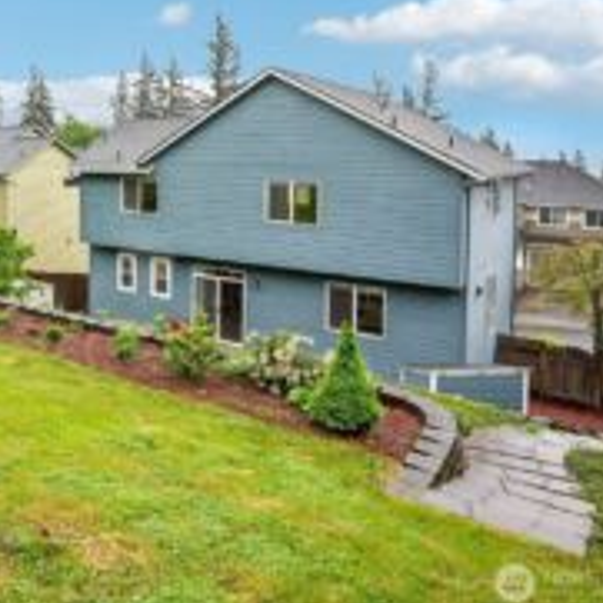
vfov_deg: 52.2
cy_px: 168
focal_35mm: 30
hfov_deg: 46.5
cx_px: 20
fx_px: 591
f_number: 8
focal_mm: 16
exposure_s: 1/200
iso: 400
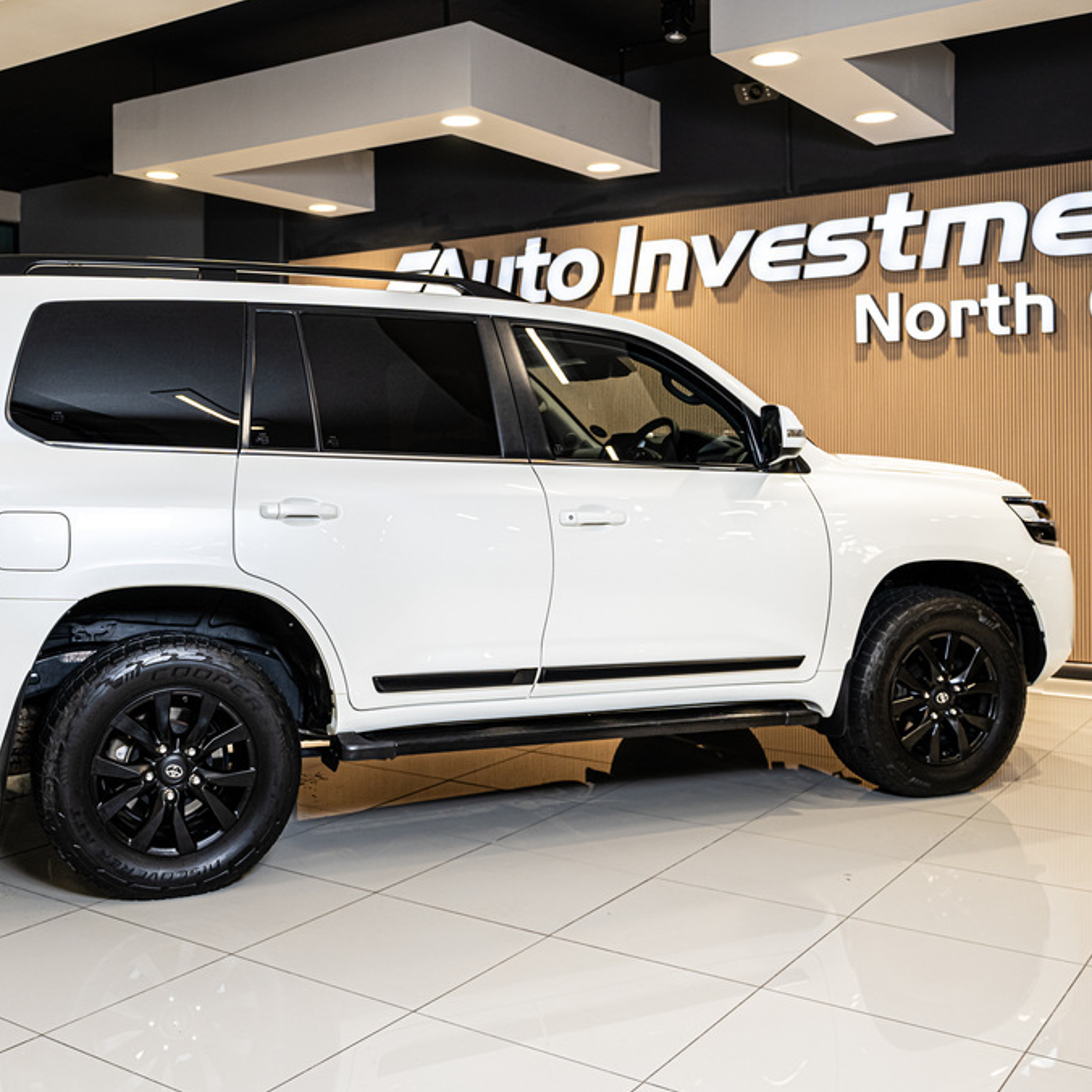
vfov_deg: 46.0
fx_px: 1285
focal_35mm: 36
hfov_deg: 45.6
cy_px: 548
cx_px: 408
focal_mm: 28
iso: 500
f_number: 3.5
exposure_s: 1/125
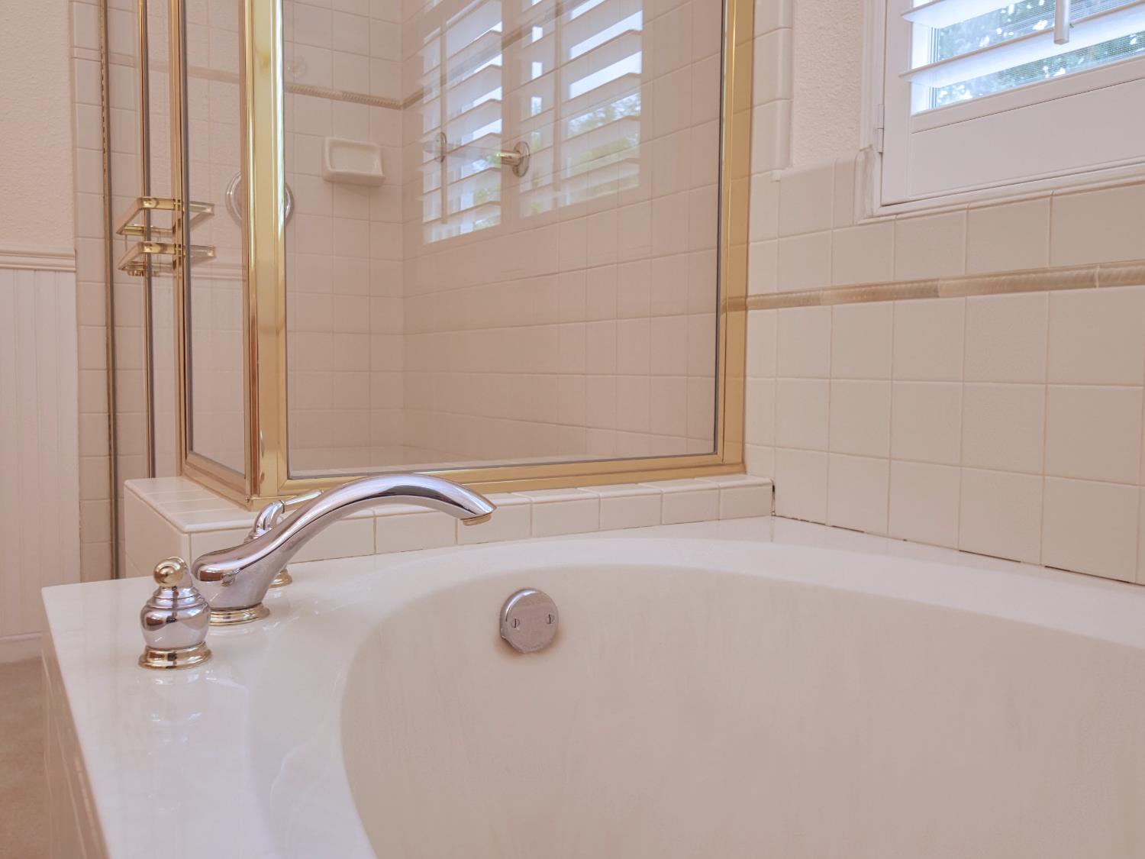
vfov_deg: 49.7
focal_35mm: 28
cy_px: 430
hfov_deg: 63.4
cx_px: 572
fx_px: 926
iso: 800
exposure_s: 1/160
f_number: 4.5
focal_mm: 14
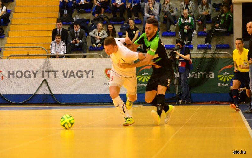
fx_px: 1528
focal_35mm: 223
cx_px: 126
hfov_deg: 9.4
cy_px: 76
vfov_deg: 5.9
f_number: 4.8
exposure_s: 1/320
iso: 3200
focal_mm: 145
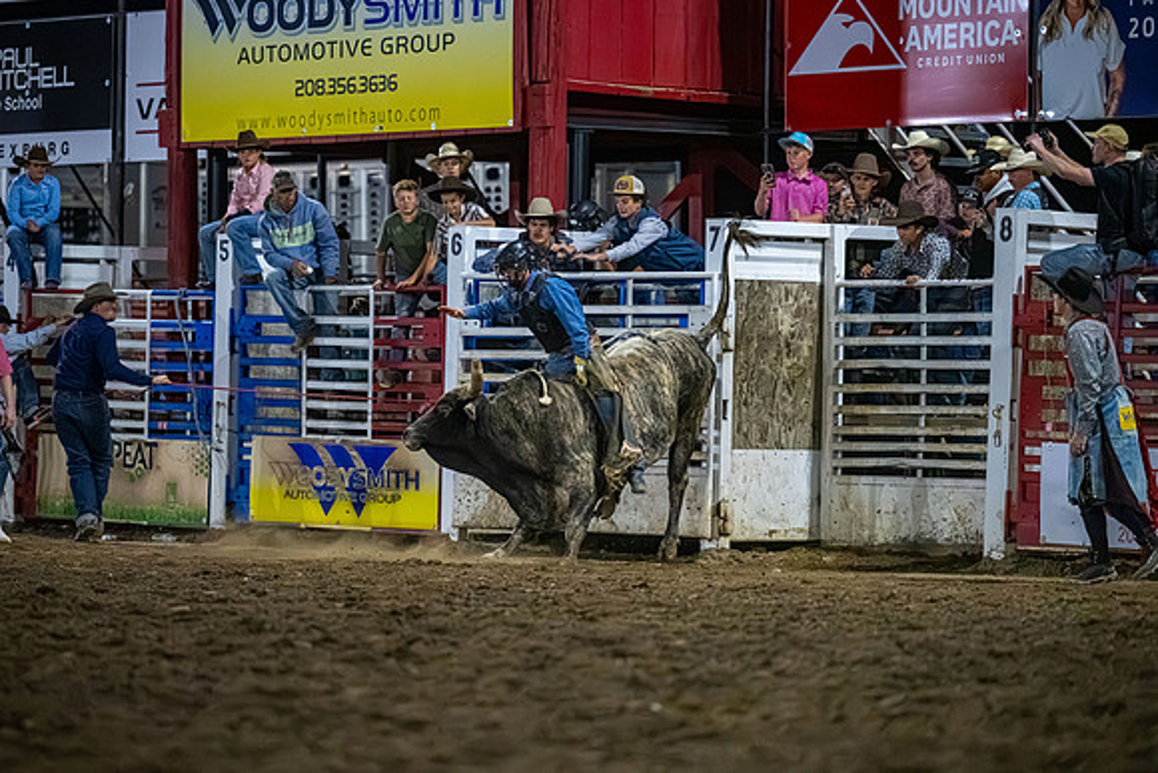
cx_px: 522
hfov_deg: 11.8
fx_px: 5579
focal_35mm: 173
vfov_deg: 7.9
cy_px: 407
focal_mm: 150
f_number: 2.8
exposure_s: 1/800
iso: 6400
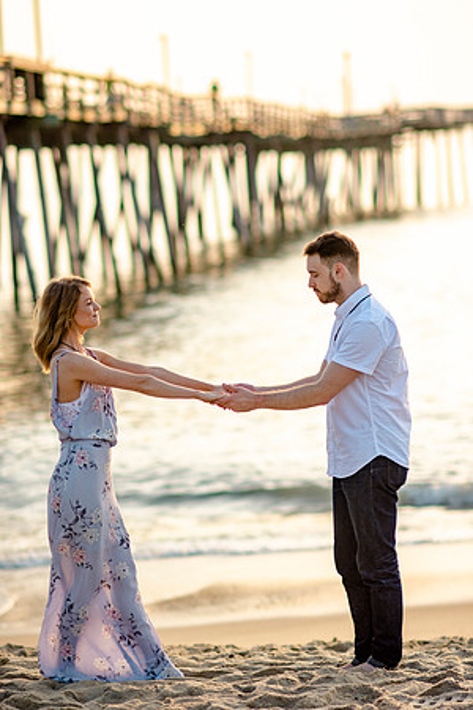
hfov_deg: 10.8
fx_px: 2513
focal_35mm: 128
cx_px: 236
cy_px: 355
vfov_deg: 16.1
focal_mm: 85
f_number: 1.8
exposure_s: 1/4000
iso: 250
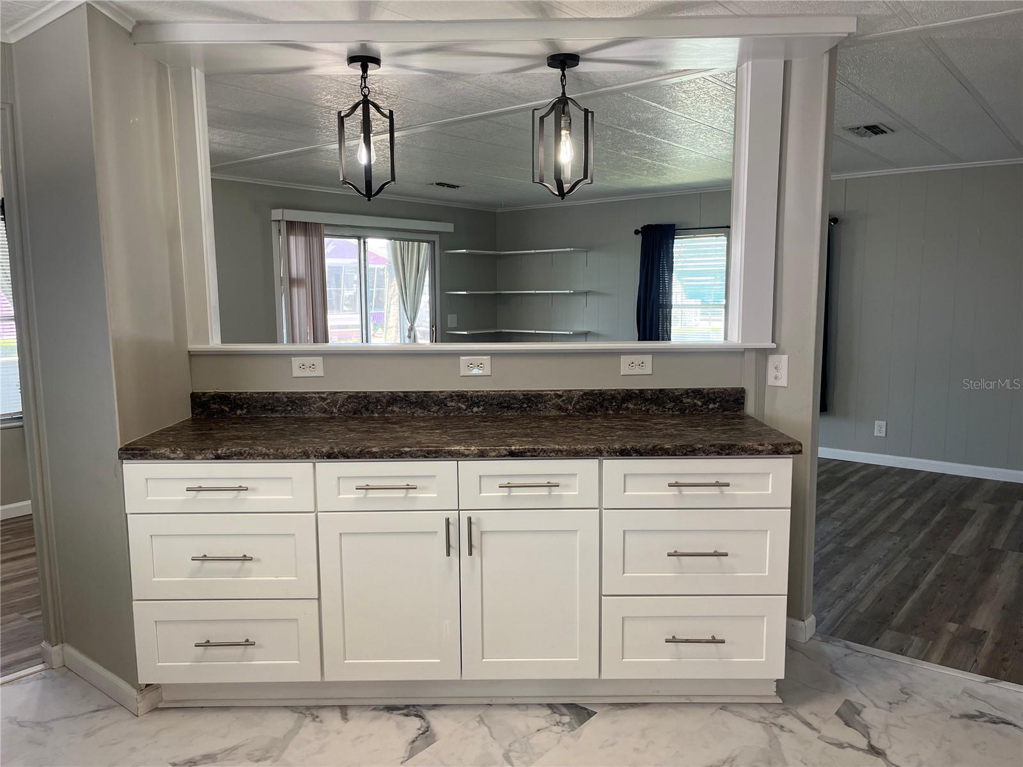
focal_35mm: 26
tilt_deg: -7.5
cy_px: 384
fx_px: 768
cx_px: 512
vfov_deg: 53.1
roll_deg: +0.3
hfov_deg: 67.3
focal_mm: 5.1
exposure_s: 1/120
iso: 100
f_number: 1.6
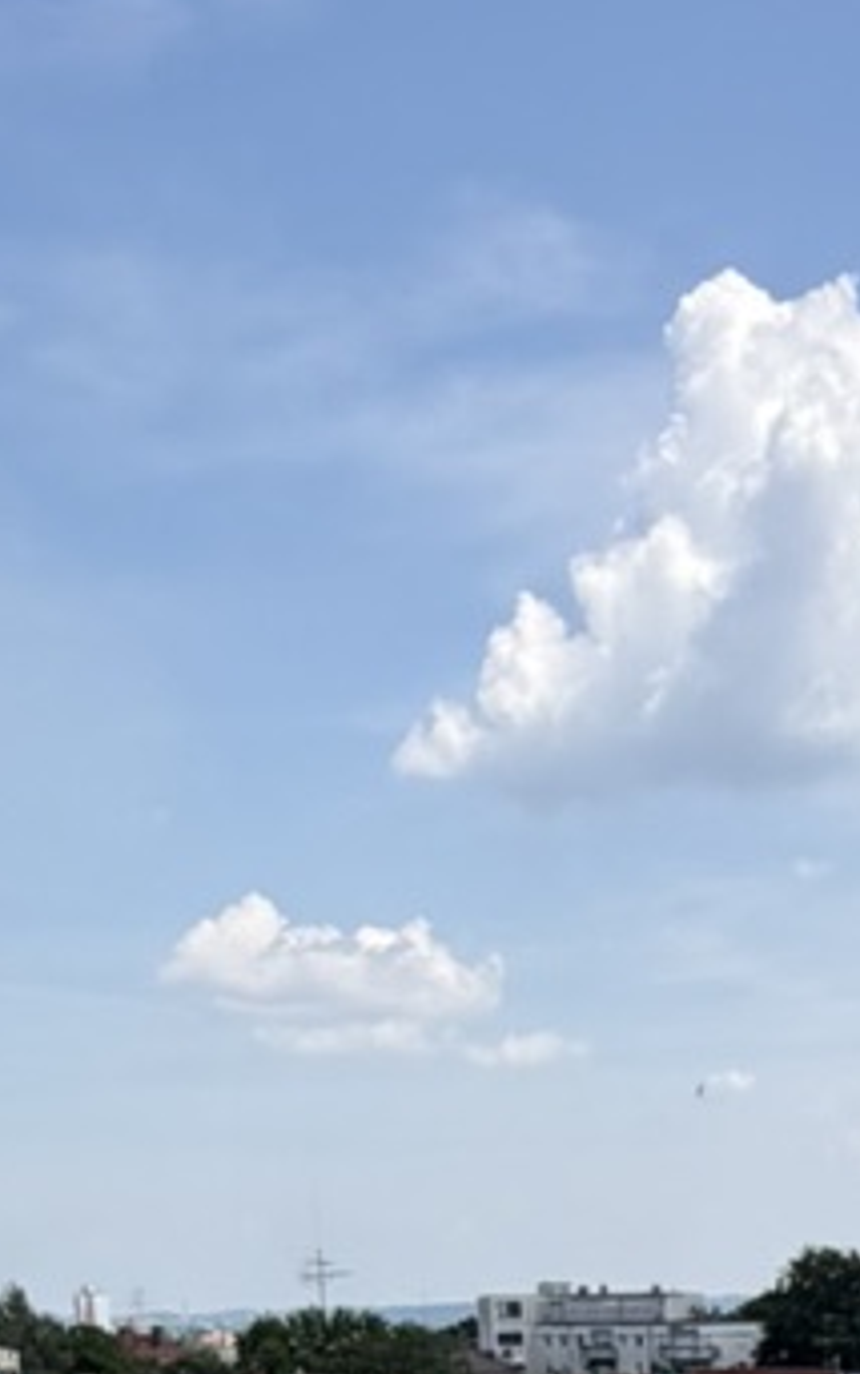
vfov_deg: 23.9
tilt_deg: -19.4
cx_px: 894
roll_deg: +0.6
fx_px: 2435
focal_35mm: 65
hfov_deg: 19.4
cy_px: 2133
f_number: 2.2
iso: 25
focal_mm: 2.22
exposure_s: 1/770
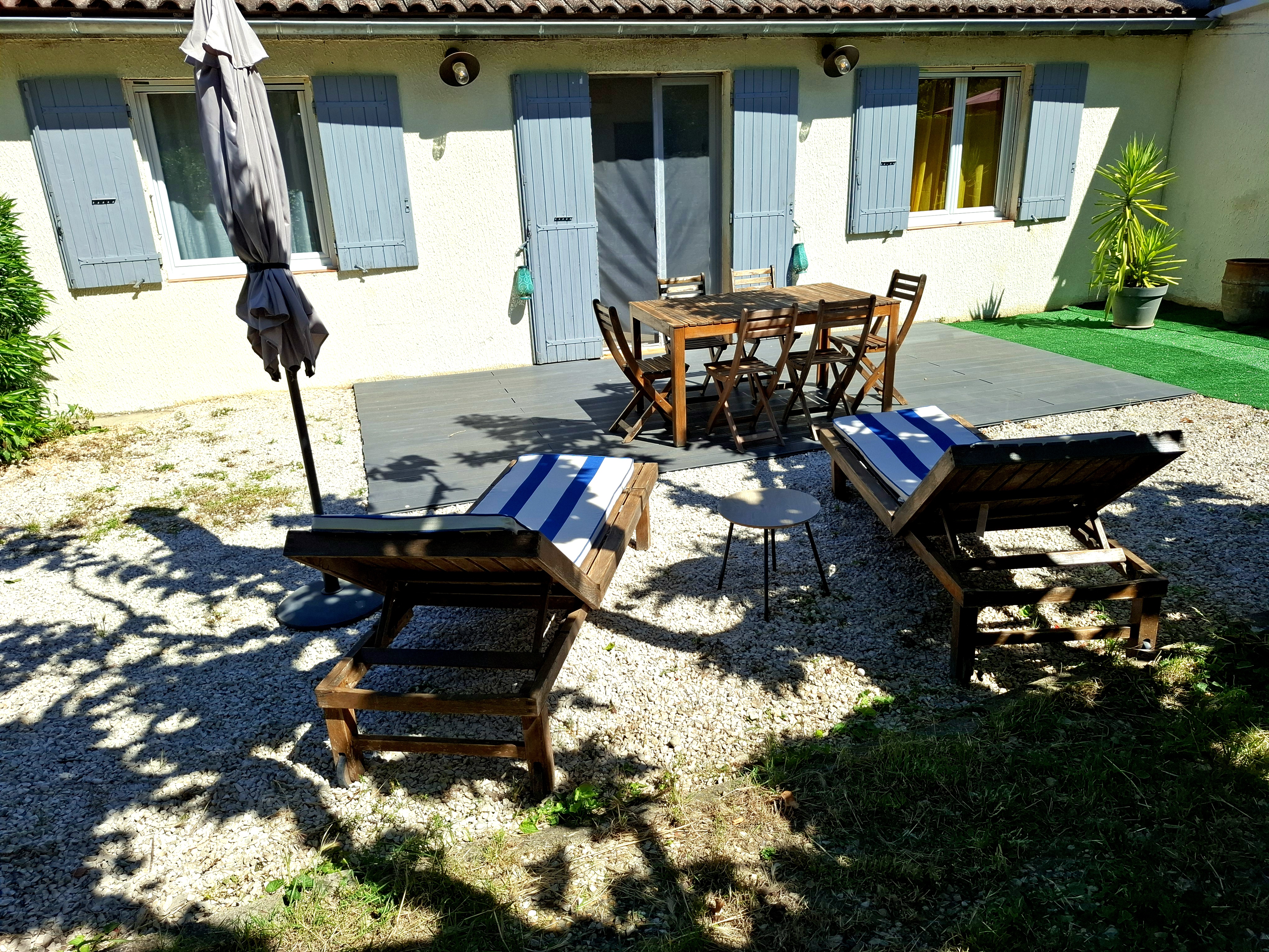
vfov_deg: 58.9
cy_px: 476
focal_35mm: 23
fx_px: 843
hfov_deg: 73.9
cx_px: 634
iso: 50
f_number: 1.8
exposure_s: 1/2500
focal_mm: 5.54
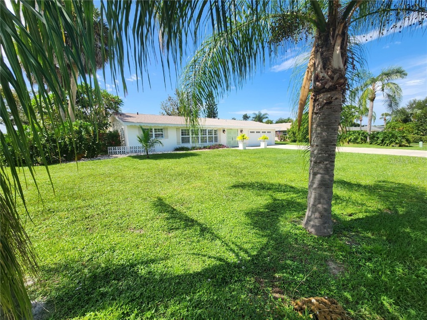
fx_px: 160
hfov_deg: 106.2
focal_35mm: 13
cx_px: 214
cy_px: 160
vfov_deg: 89.9
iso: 50
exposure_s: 1/1170
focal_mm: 2.2
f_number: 2.2
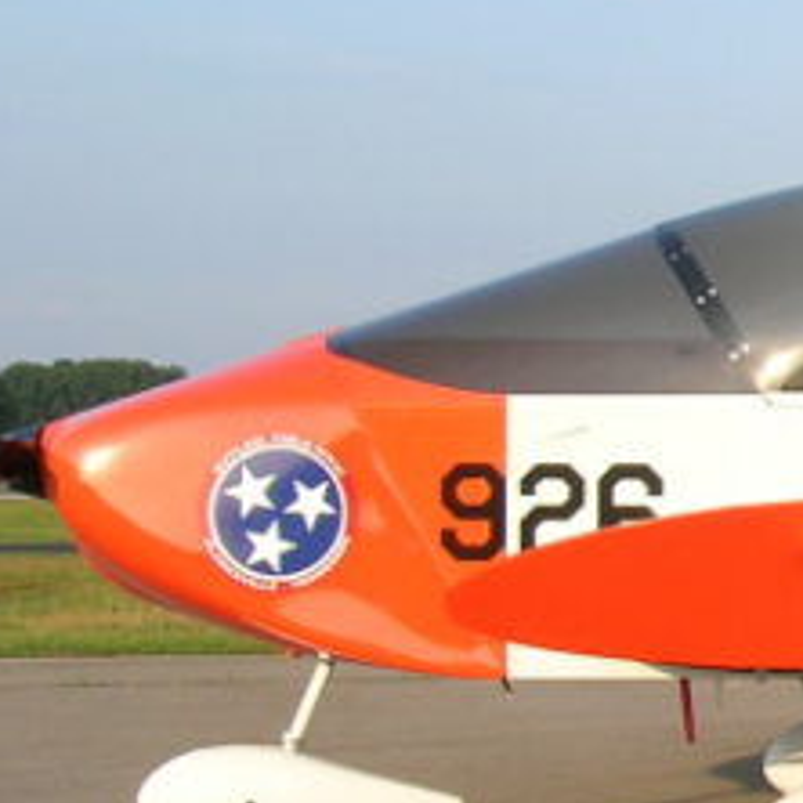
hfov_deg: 14.1
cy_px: 439
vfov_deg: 15.0
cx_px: 1183
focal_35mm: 116
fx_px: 3044
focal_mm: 6.4
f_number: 5
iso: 50
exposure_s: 1/150
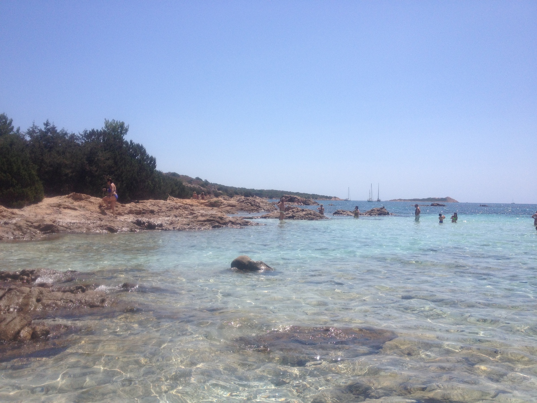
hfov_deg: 52.6
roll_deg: -1.1
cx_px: 268
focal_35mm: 35
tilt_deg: -3.2
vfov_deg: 40.7
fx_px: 543
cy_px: 202
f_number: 2.4
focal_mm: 4.28
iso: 50
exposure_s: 1/2907
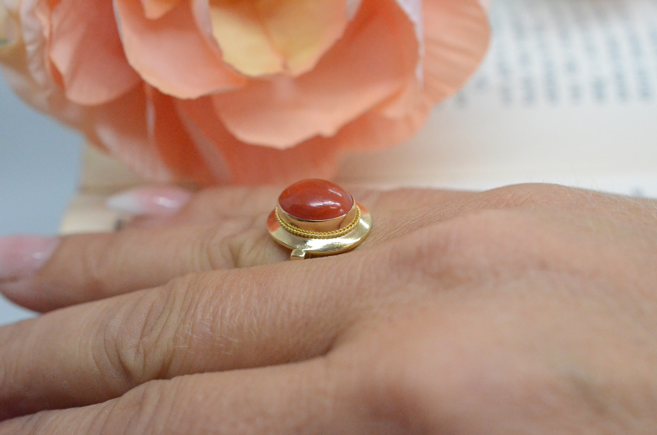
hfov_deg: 33.5
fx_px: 1093
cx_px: 328
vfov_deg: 22.5
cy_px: 218
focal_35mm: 60
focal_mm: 40
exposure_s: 1/3200
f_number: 6.3
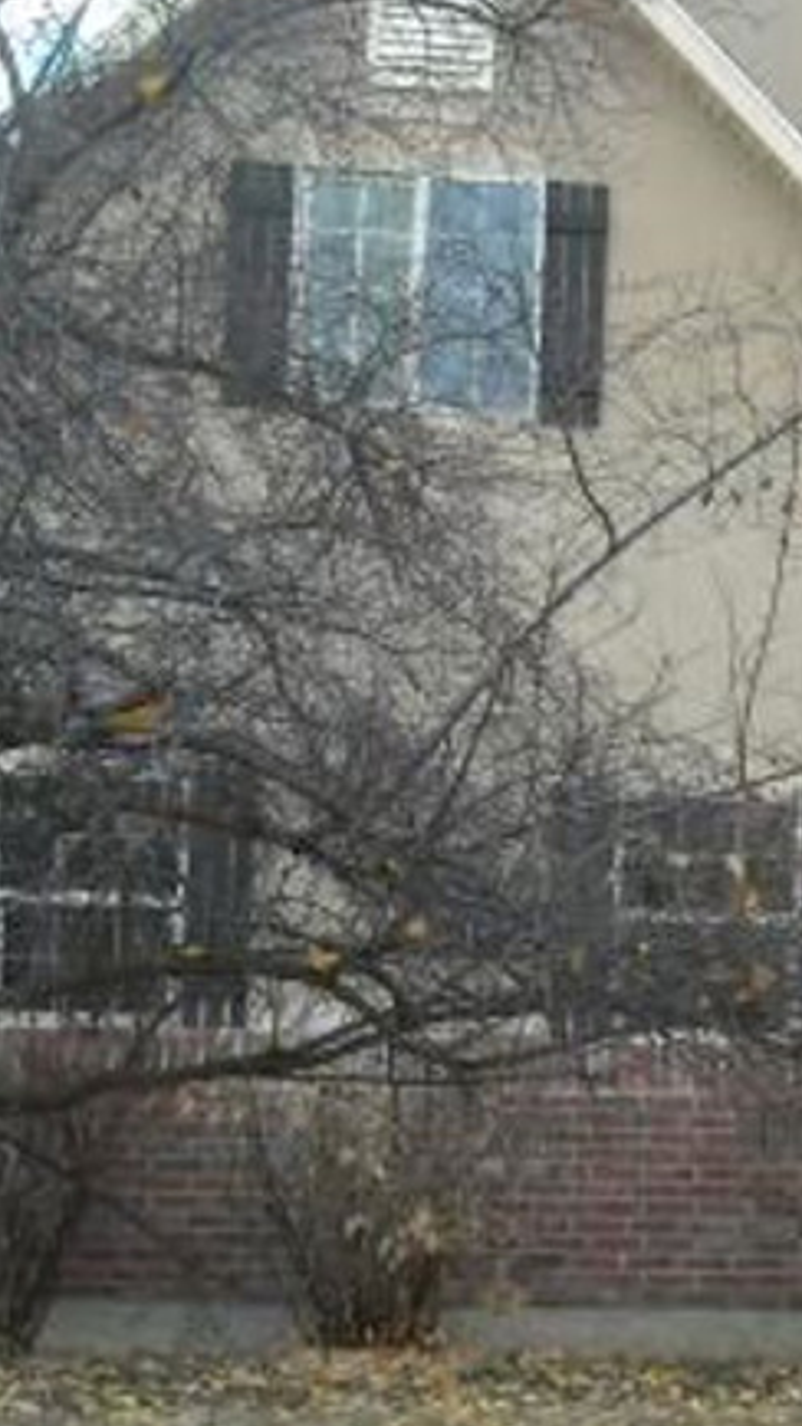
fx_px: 3404
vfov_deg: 23.7
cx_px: 1072
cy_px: 775
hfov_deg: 12.9
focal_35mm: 90
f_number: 2.8
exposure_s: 1/250
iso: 147
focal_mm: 5.7
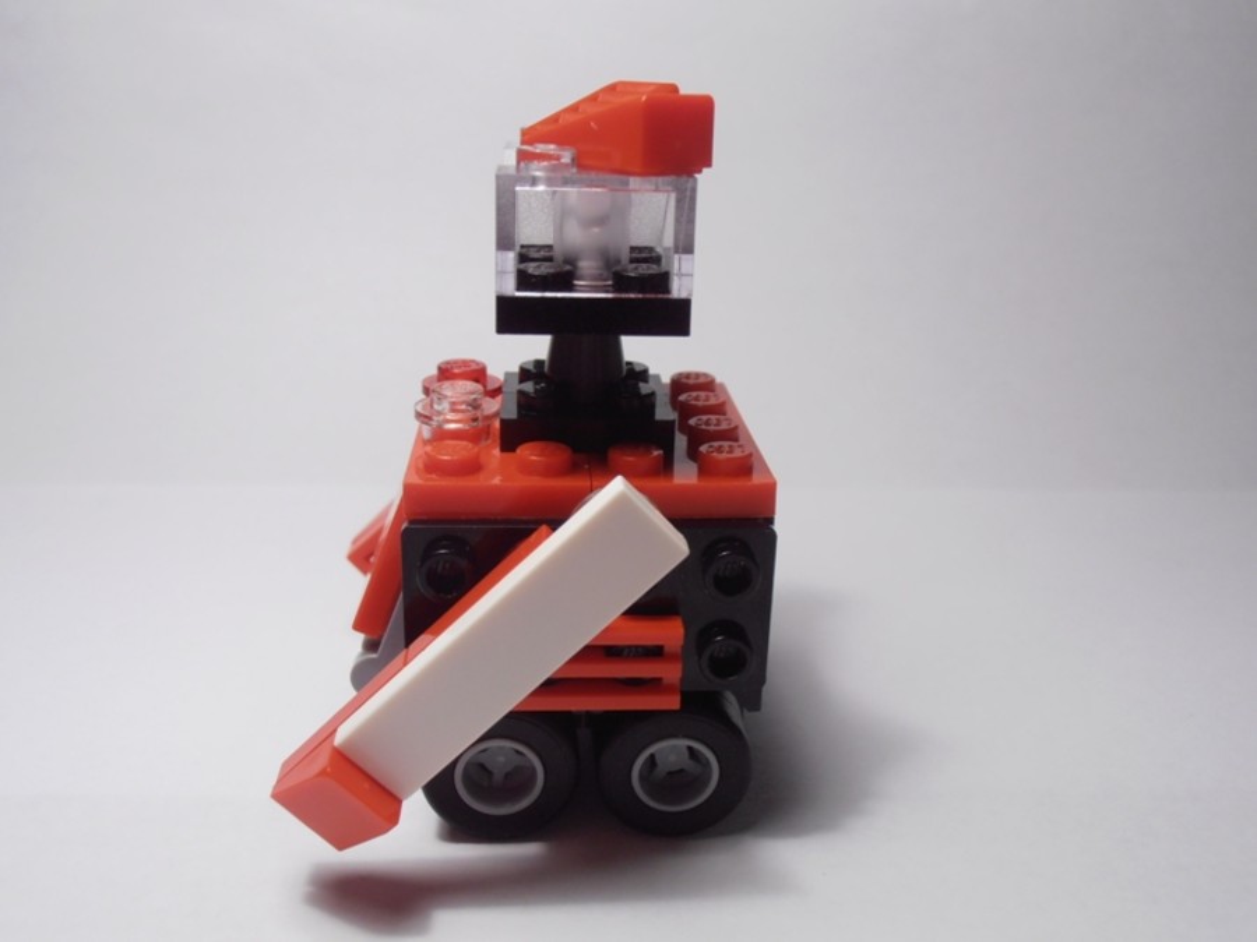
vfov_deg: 38.7
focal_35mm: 37
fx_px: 1344
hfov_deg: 50.1
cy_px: 471
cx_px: 628
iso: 80
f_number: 3.9
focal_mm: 6.61
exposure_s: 1/50
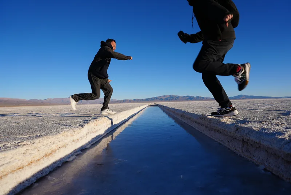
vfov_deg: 53.2
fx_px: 194
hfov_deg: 73.7
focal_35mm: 24
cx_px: 146
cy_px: 98
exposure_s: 1/400
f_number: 5
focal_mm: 24
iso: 80
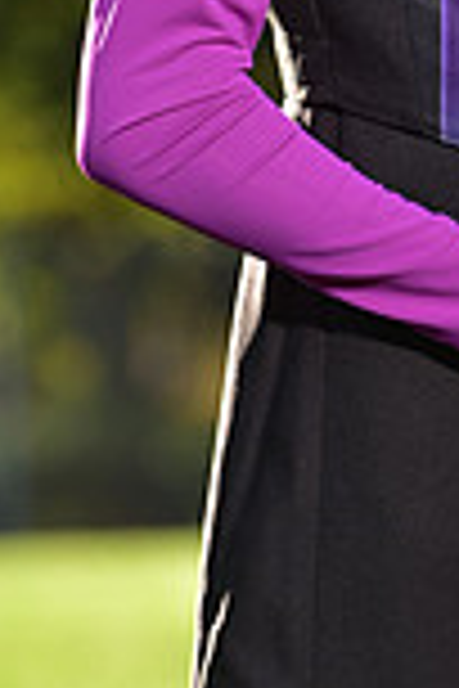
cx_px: 529
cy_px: -202
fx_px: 14534
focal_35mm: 760
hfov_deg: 1.8
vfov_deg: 2.7
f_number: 5
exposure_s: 1/200
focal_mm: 200
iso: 80
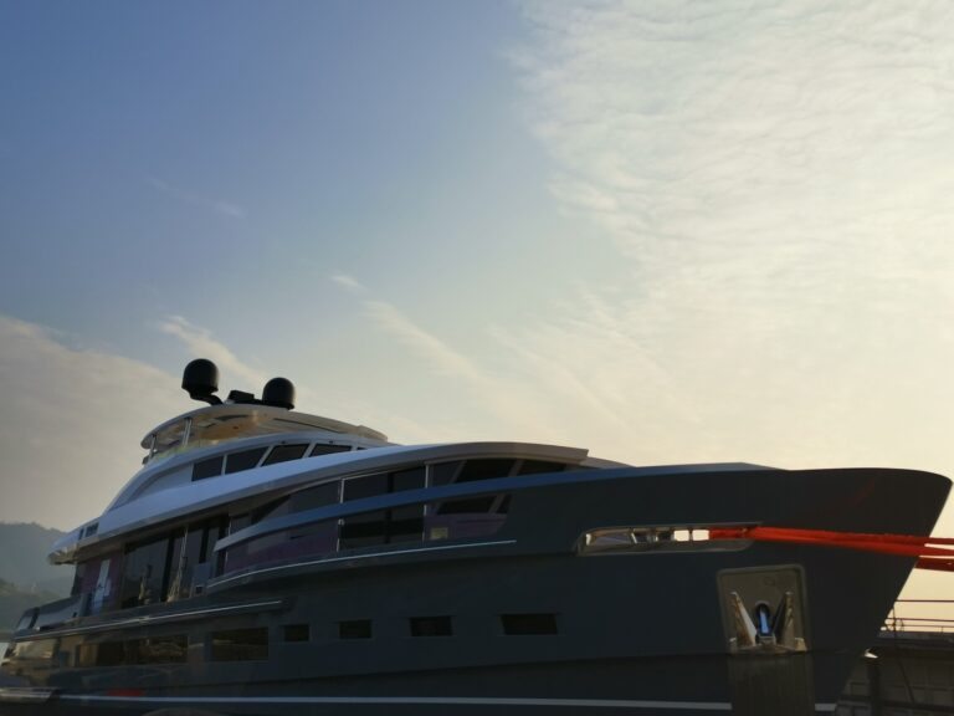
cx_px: 477
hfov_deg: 55.4
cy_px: 358
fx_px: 909
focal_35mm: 33
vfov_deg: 42.9
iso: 50
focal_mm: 4.75
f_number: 1.8
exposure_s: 1/2915
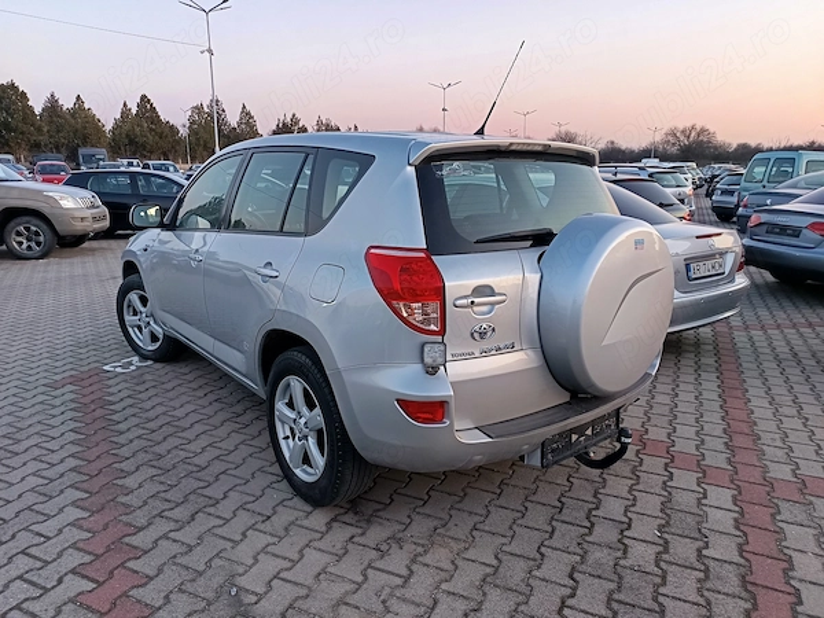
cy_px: 309
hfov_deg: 71.6
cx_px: 412
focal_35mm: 24
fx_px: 571
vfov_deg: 56.8
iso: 201
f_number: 1.7
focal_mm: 5.31
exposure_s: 1/50
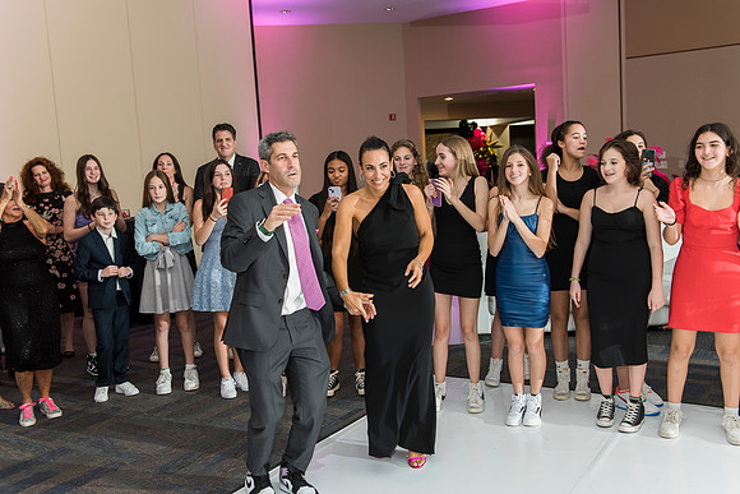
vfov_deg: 37.9
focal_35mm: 35
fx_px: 720
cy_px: 247
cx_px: 370
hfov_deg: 54.4
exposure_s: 1/100
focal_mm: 35
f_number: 4
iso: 1000
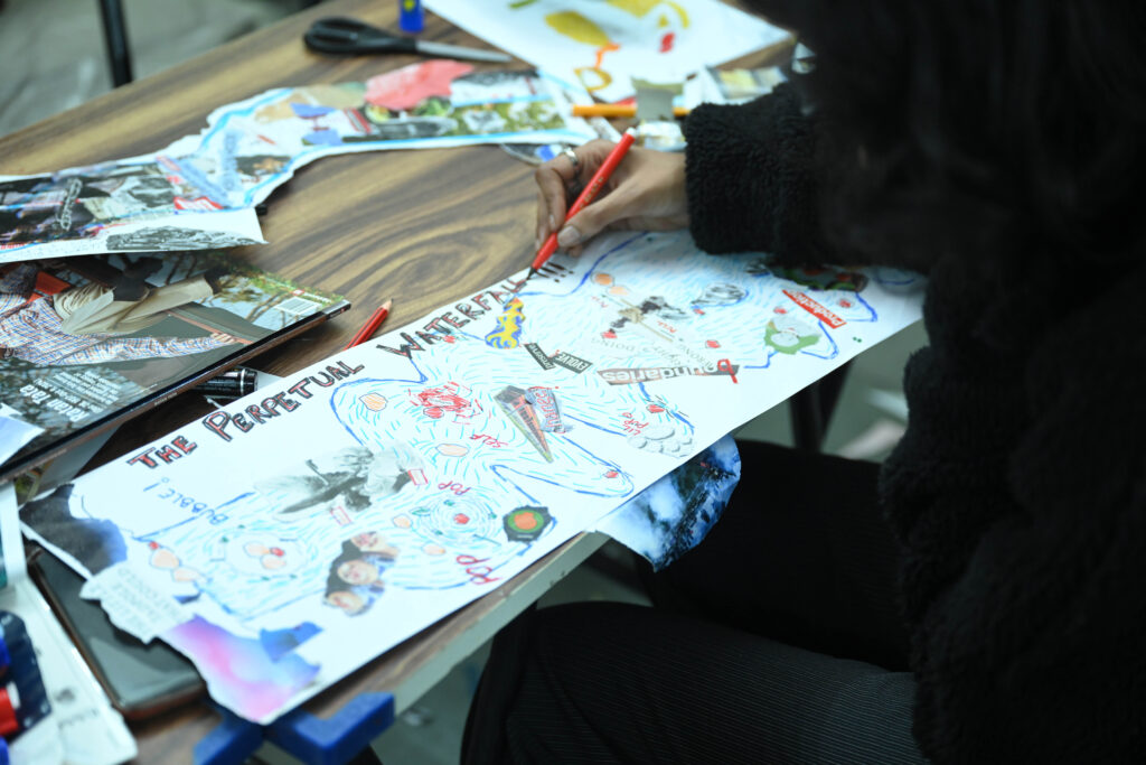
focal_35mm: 55
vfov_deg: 24.6
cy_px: 382
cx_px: 573
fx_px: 1751
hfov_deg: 36.2
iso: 1600
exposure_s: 1/80
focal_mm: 55
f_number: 2.8
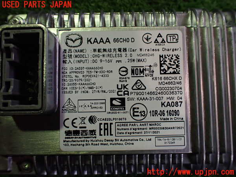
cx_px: 118
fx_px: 205
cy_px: 88
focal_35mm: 30
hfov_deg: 60.0
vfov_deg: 46.8
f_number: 2.3
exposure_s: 1/125
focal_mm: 5.4
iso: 500
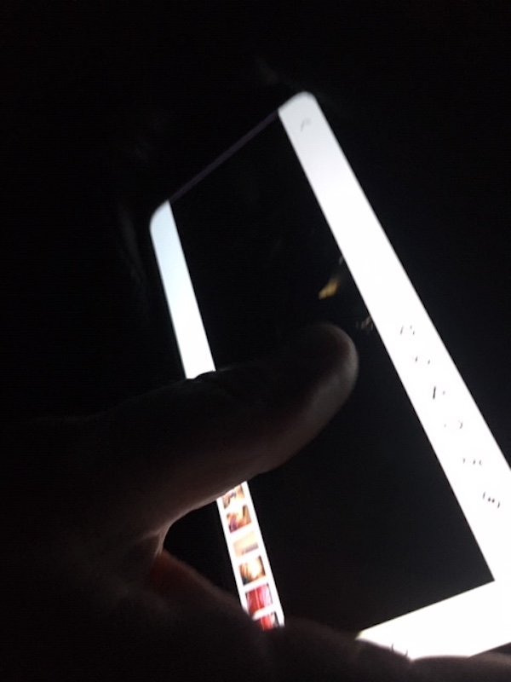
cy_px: 341
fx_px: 571
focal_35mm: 29
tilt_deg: -47.4
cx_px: 256
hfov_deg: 48.2
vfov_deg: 61.7
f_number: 2.2
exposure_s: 1/15
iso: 200
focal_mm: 4.15
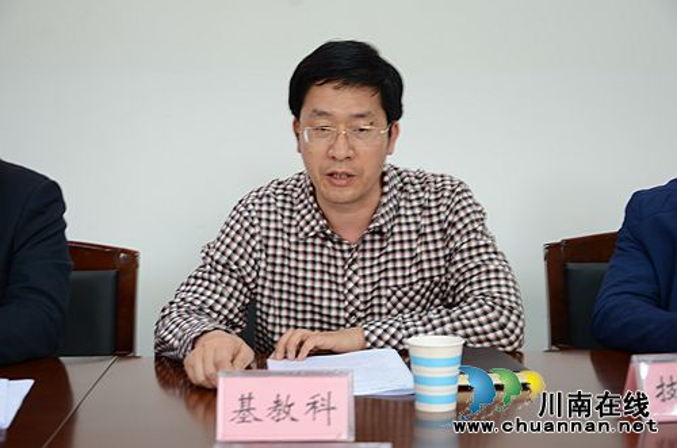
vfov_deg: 21.5
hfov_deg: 32.0
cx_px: 338
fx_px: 1182
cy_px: 224
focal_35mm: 63
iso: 160
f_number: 4.8
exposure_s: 1/8
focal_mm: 42
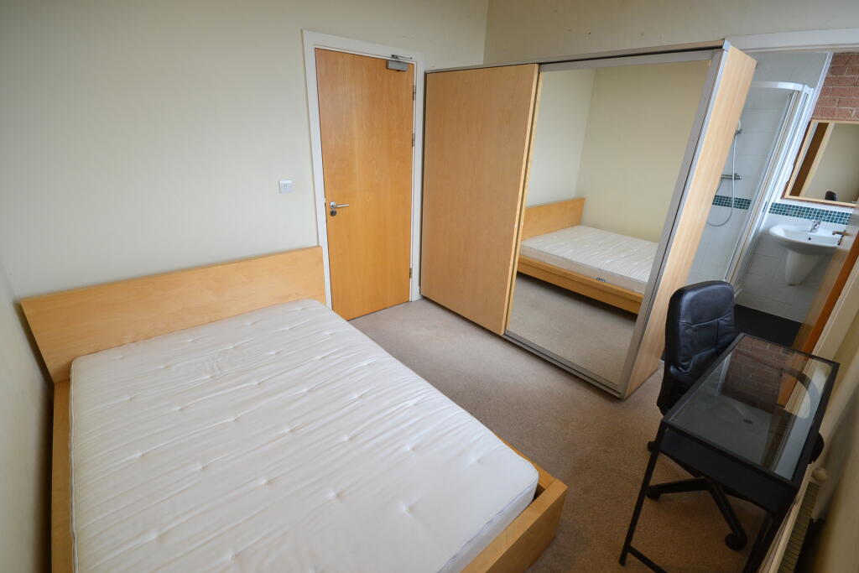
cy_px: 286
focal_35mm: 15
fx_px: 358
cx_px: 430
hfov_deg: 100.4
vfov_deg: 77.3
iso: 640
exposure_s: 1/60
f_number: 8
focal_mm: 10
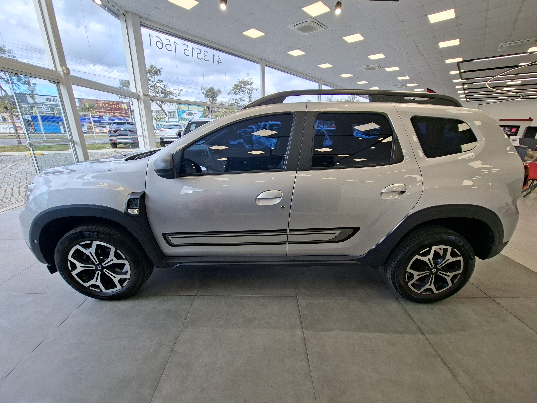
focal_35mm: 13
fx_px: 202
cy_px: 202
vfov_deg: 89.9
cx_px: 268
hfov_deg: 106.2
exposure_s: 1/120
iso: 40
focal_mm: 1.74
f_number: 2.2
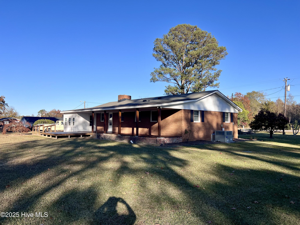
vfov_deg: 53.1
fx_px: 225
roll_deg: -0.4
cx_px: 150
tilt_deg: +1.6
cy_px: 112
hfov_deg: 67.3
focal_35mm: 26
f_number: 1.5
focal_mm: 5.7
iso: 50
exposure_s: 1/3257
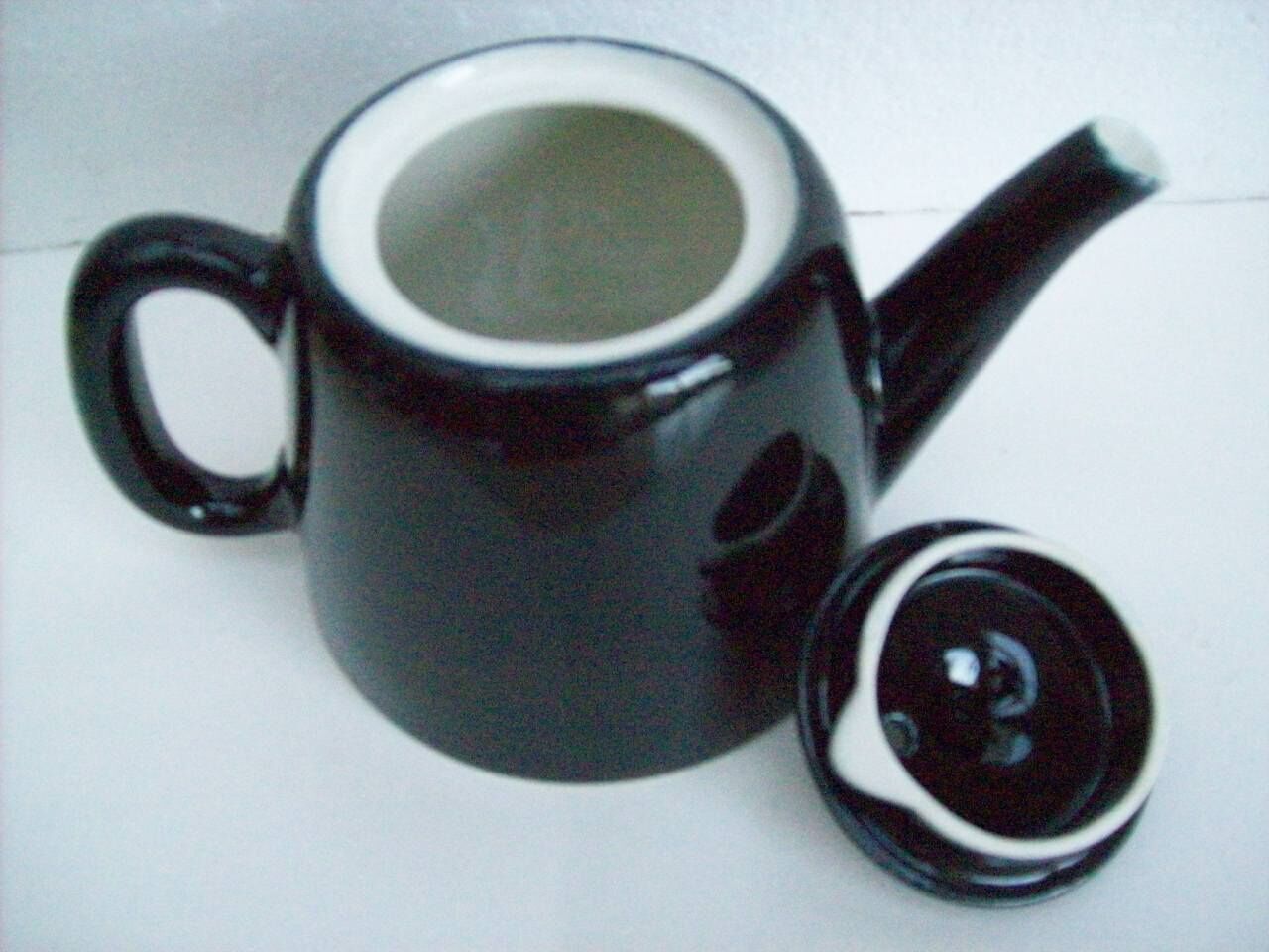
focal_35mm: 36
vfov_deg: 39.7
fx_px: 1320
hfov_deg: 51.4
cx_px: 634
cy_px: 476
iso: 800
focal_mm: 6
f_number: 2.7
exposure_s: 1/93.9
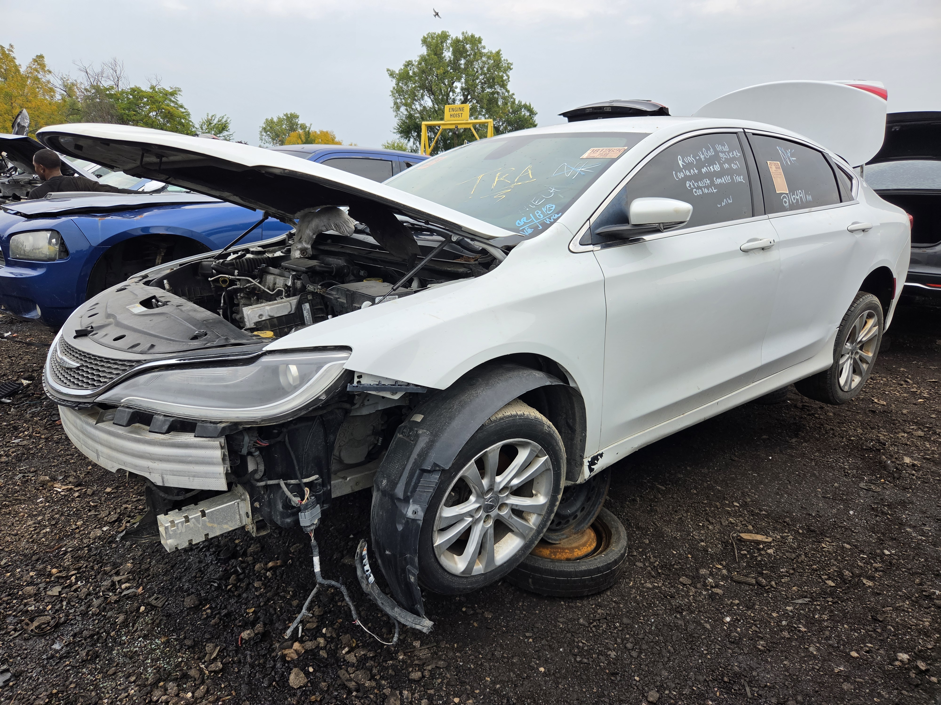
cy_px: 352
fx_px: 625
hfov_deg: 73.9
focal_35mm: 23
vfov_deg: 58.9
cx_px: 470
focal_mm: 5.4
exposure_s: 1/1525
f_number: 1.8
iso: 80
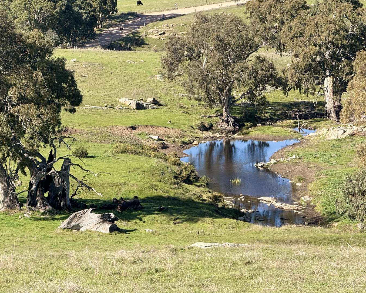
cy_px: 149
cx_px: 200
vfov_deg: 9.3
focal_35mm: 166
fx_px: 1798
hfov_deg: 11.6
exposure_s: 1/802
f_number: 2.8
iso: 50
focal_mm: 15.66
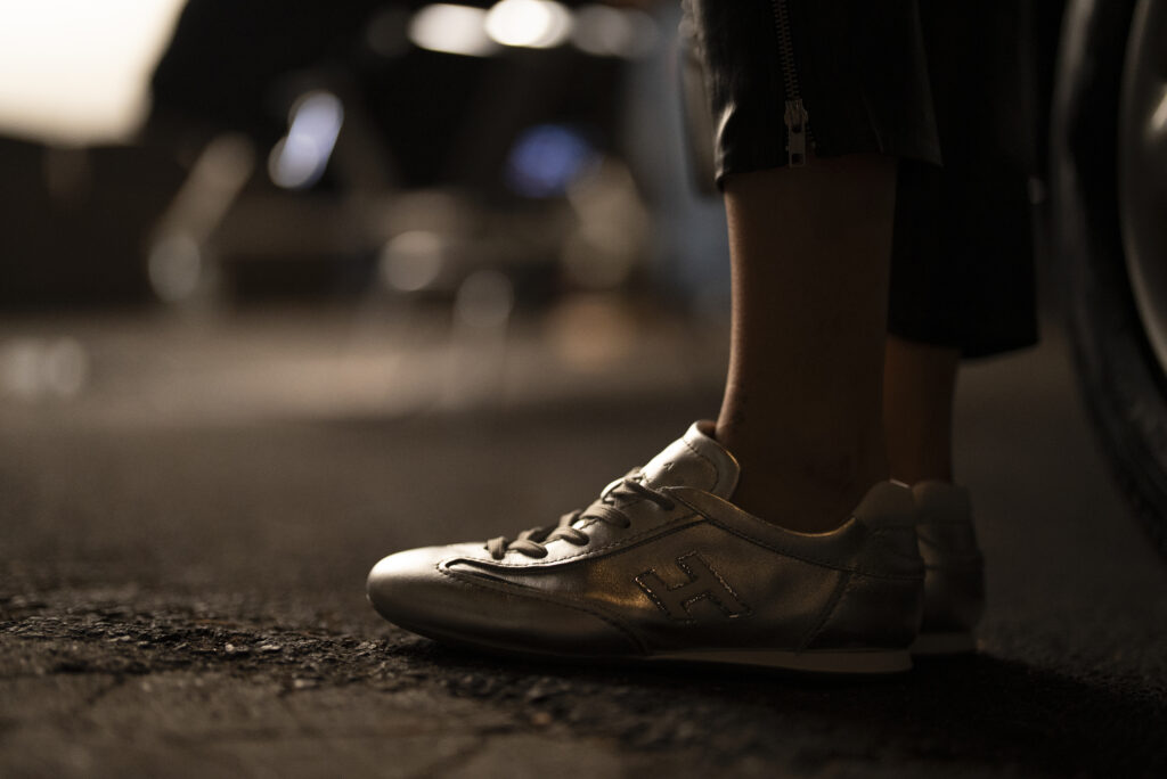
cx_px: 584
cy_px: 390
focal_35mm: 50
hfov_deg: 39.6
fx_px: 1622
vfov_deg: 27.0
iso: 4000
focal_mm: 50
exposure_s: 1/250
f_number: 1.2
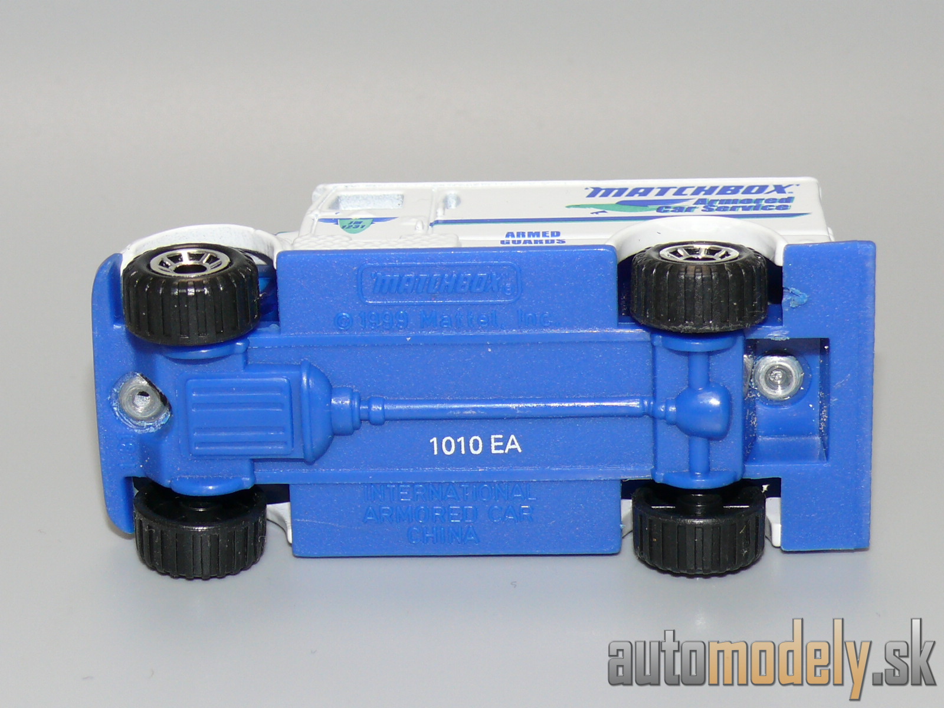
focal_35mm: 117
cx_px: 472
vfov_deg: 12.7
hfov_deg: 16.8
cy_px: 354
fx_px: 3191
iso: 100
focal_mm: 14.4
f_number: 4
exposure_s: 1/30
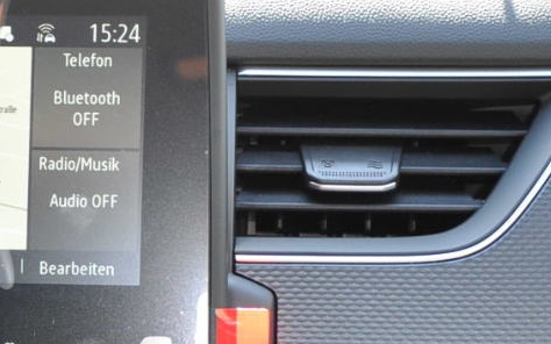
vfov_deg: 6.4
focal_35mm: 203
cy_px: 473
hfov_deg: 10.2
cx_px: -87
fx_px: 3047
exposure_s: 1/125
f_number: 4.5
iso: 560
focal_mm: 35
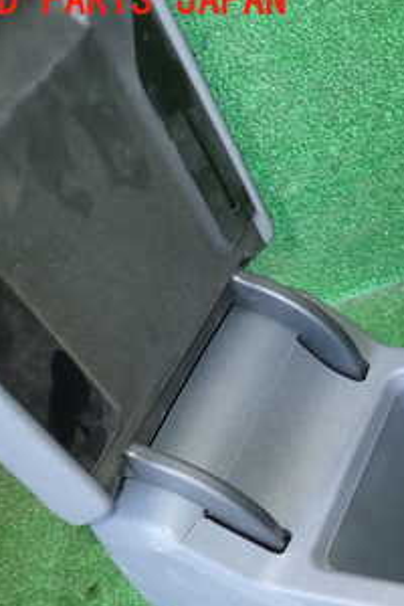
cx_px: 525
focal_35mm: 52
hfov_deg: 23.1
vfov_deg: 37.5
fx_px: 875
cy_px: 430
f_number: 2
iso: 200
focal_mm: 4.5
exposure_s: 1/30
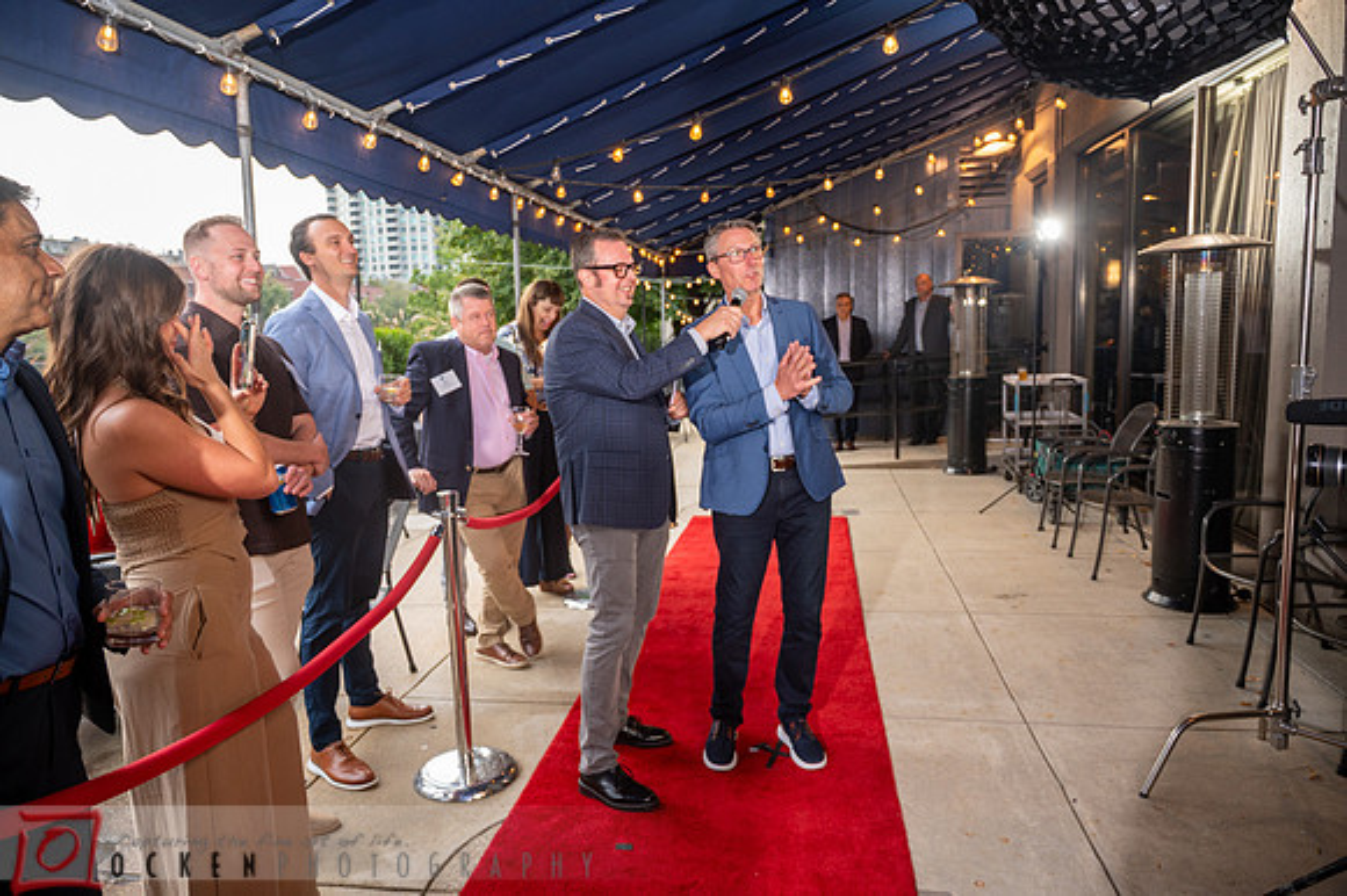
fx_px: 897
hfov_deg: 73.8
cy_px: 448
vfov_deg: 53.1
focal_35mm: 24
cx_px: 674
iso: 800
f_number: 4
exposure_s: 1/125
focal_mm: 24
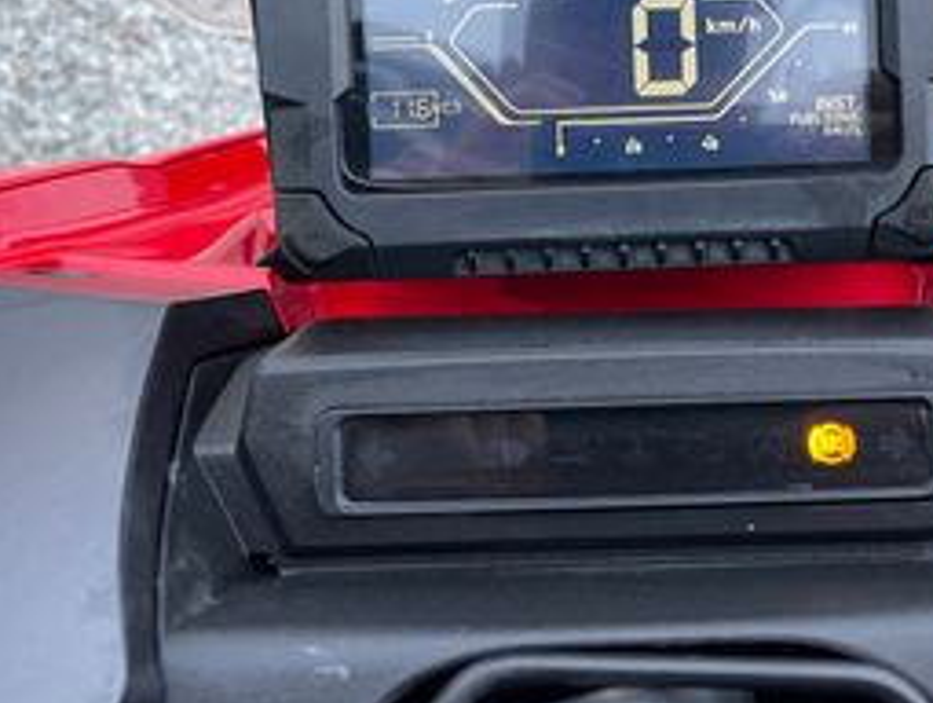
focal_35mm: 46
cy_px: 165
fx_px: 1242
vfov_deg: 31.0
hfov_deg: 40.7
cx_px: 618
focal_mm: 5.1
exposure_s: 1/60
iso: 500
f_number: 1.6
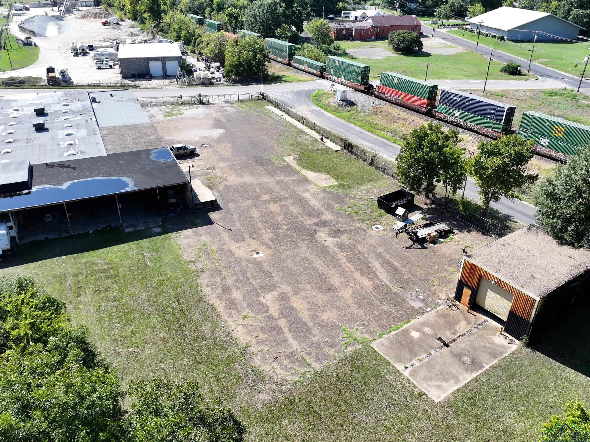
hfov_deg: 71.6
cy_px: 221
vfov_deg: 56.8
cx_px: 295
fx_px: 409
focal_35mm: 24
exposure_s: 1/1000
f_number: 2.8
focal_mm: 12.29
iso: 120
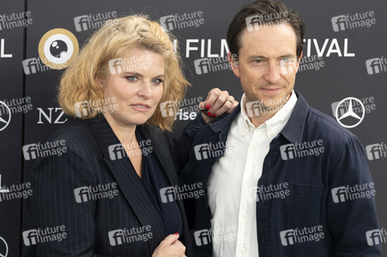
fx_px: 2081
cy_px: 113
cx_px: 182
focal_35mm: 194
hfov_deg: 10.6
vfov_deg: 7.1
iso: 1600
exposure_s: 1/400
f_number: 6.3
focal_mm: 165
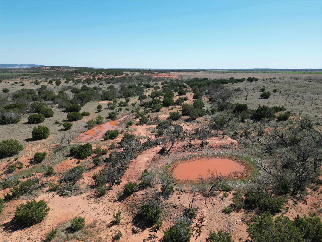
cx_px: 161
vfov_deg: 56.8
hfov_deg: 71.6
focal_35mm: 24
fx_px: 223
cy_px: 121
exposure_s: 1/3000
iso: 140
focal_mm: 6.72
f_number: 1.7
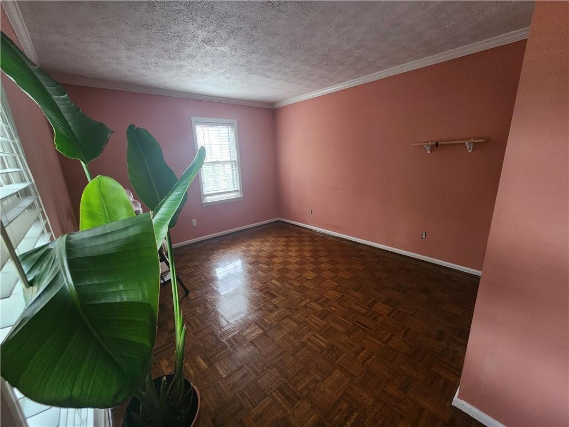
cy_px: 214
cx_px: 284
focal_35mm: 13
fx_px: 214
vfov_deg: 89.9
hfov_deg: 106.2
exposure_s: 1/24
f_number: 2.2
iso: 640
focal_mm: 2.2
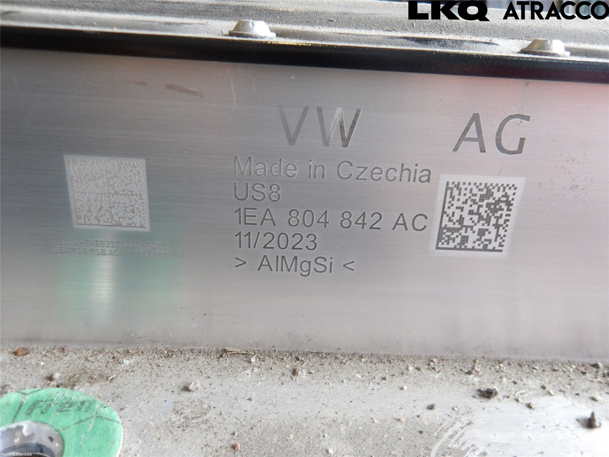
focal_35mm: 27
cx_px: 304
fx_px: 475
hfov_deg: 65.3
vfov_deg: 51.4
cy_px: 228
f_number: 3
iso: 297
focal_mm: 4.9
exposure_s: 1/60
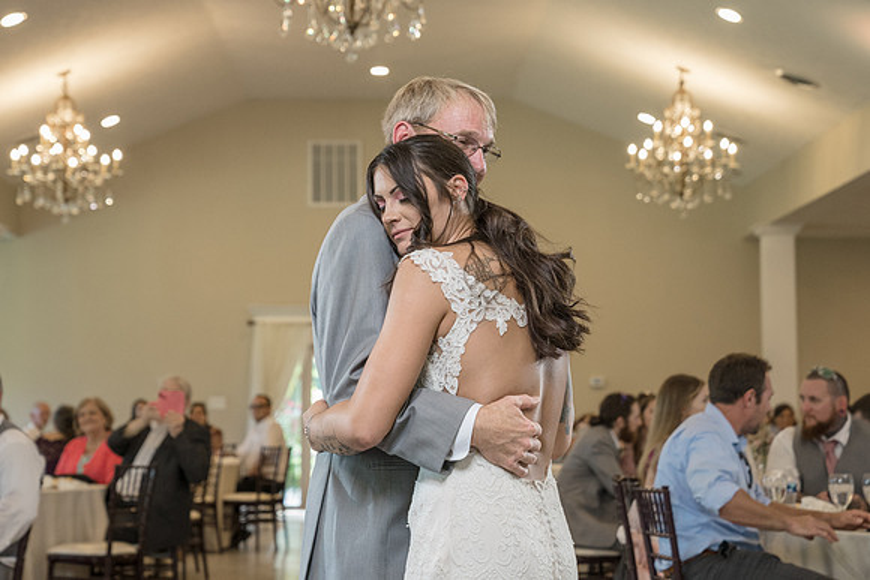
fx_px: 2005
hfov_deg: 24.5
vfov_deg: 16.5
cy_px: 252
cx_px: 369
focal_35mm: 83
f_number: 4
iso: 2000
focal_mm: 63
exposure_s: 1/250
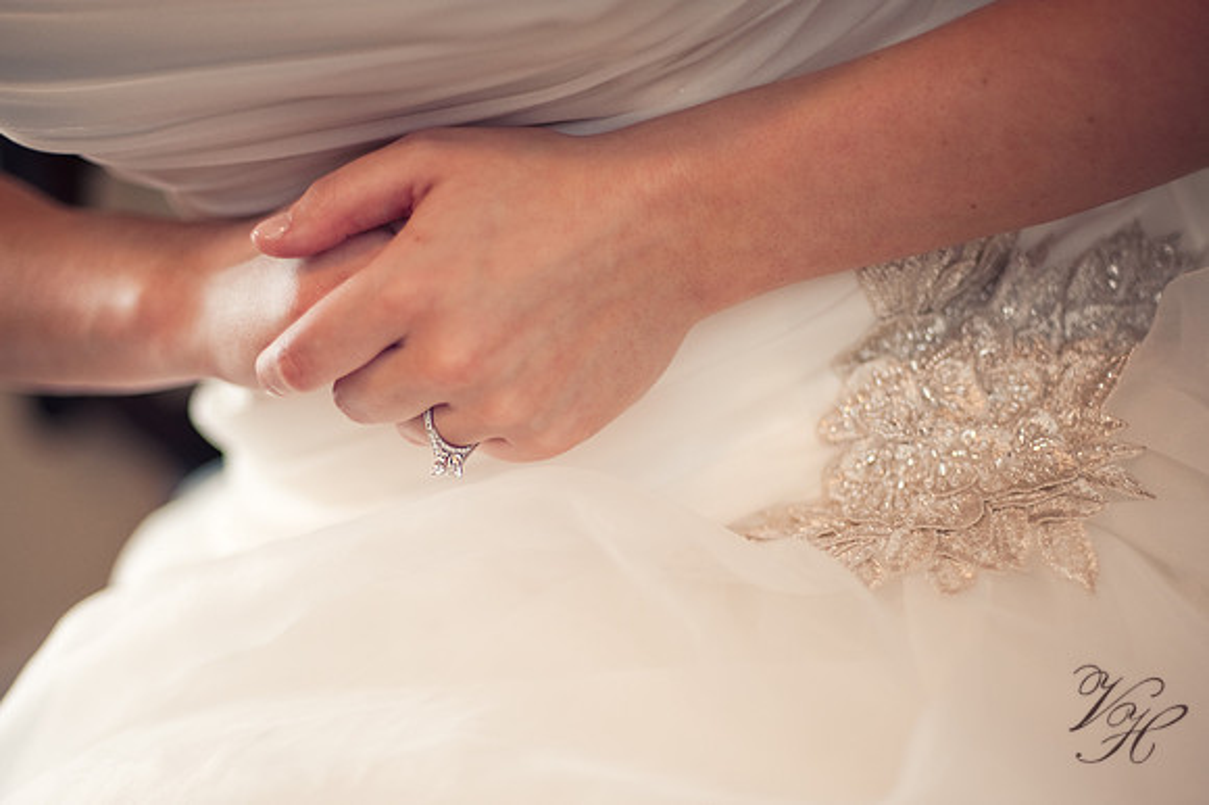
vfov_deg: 27.0
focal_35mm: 50
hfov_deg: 39.6
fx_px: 1678
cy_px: 402
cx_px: 604
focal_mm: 50
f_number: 1.4
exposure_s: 1/100
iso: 400
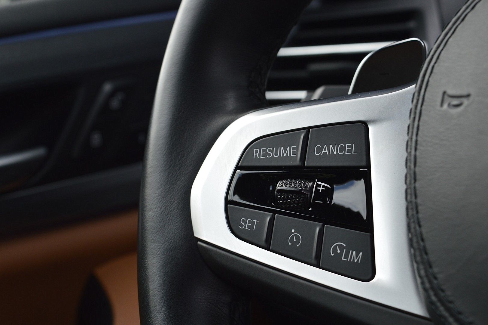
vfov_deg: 16.5
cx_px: 244
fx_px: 1117
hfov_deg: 24.6
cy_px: 162
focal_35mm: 82
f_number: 9
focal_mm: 55
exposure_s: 1/125
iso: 400
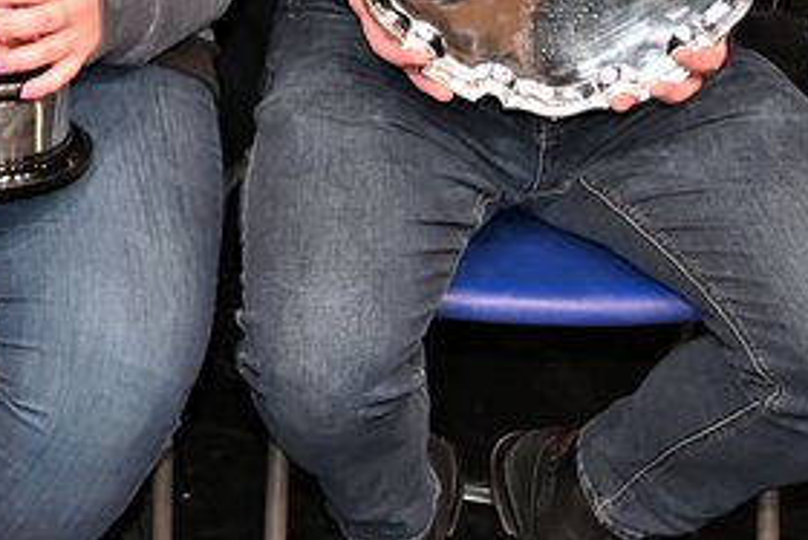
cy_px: -267
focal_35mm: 166
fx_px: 3728
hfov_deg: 11.9
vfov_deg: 8.1
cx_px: -320
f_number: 4
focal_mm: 31
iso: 560
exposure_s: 1/60
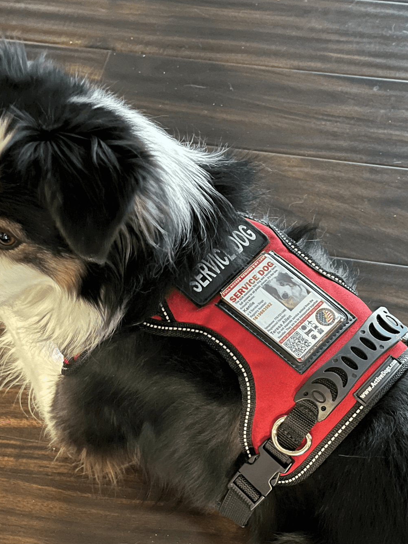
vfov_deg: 36.5
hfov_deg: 29.1
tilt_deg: -65.1
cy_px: 457
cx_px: 208
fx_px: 786
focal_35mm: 50
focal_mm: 5.1
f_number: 1.6
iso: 640
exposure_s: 1/12
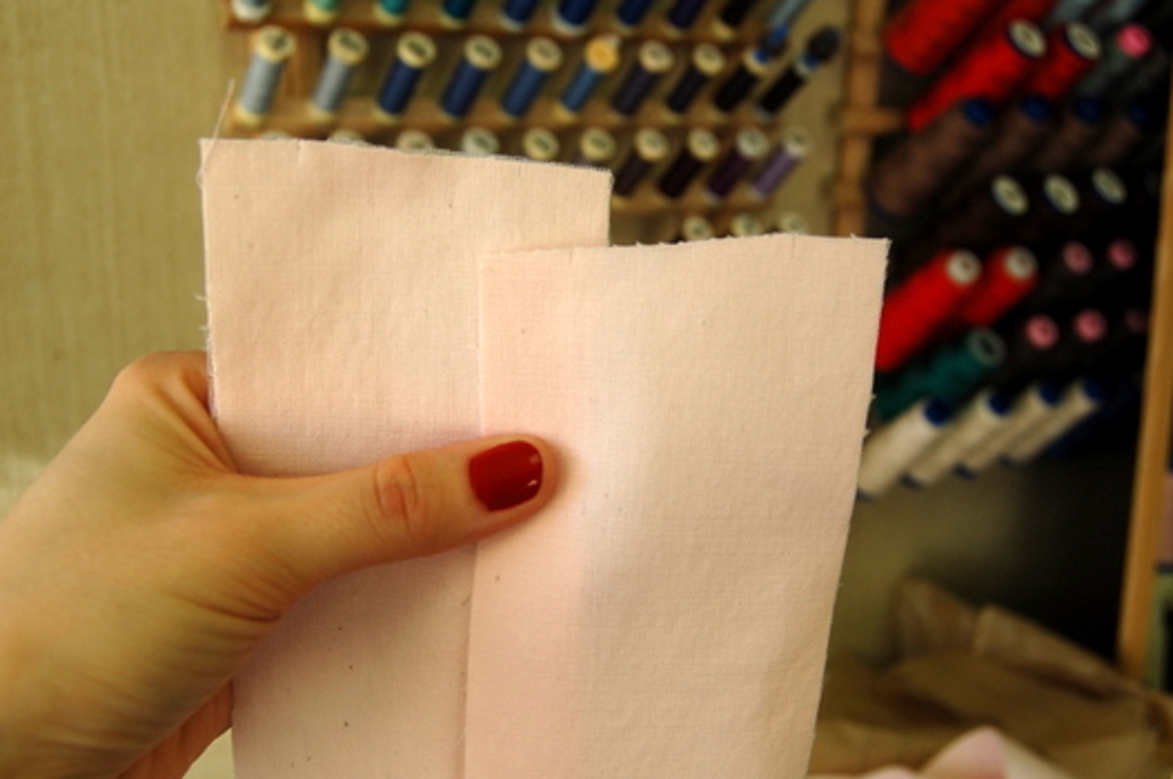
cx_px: 572
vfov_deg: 32.5
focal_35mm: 41
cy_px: 413
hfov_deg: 47.5
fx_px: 1334
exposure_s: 1/125
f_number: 5.6
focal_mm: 24
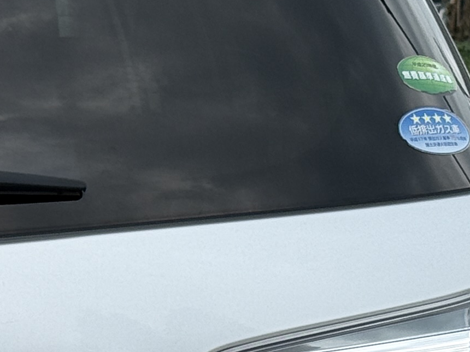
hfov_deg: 8.6
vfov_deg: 6.6
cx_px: -232
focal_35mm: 225
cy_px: 451
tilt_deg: -9.1
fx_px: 3055
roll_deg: +1.7
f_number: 1.78
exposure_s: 1/1222
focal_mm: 6.76
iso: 64
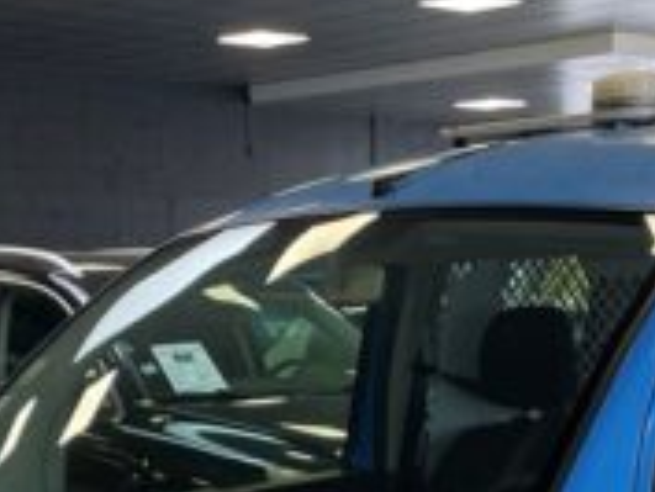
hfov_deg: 22.2
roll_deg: +1.5
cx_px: 355
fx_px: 1666
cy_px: 795
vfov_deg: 15.2
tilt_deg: -15.5
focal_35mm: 88
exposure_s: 1/121
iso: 100
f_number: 1.6
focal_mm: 4.2
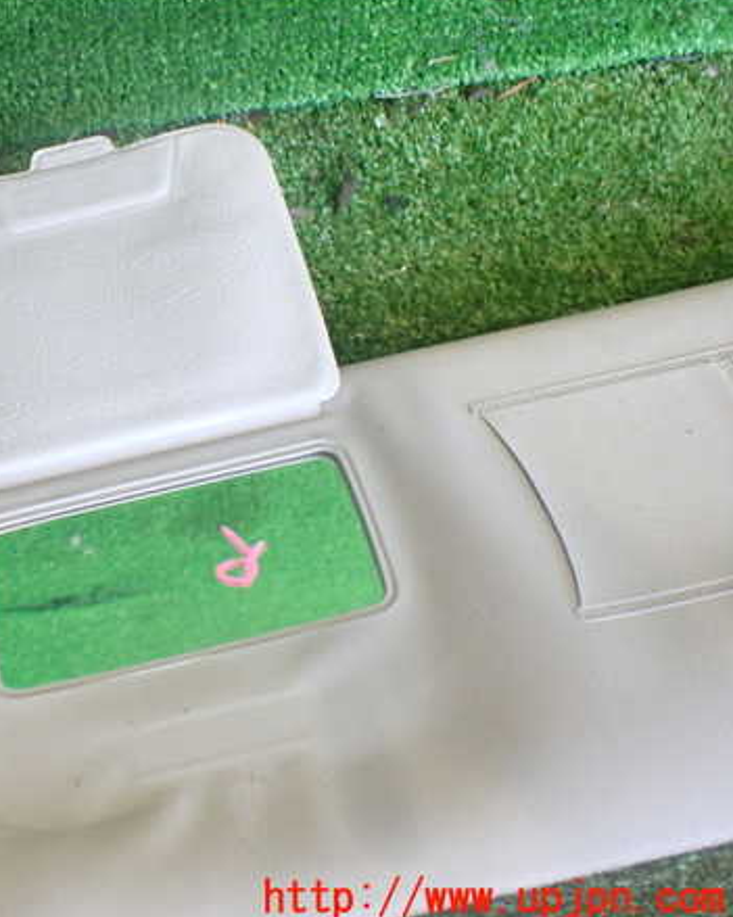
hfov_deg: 35.6
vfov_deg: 45.8
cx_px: 109
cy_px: 455
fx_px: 1085
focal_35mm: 40
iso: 640
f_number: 2.3
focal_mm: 5.4
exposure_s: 1/125
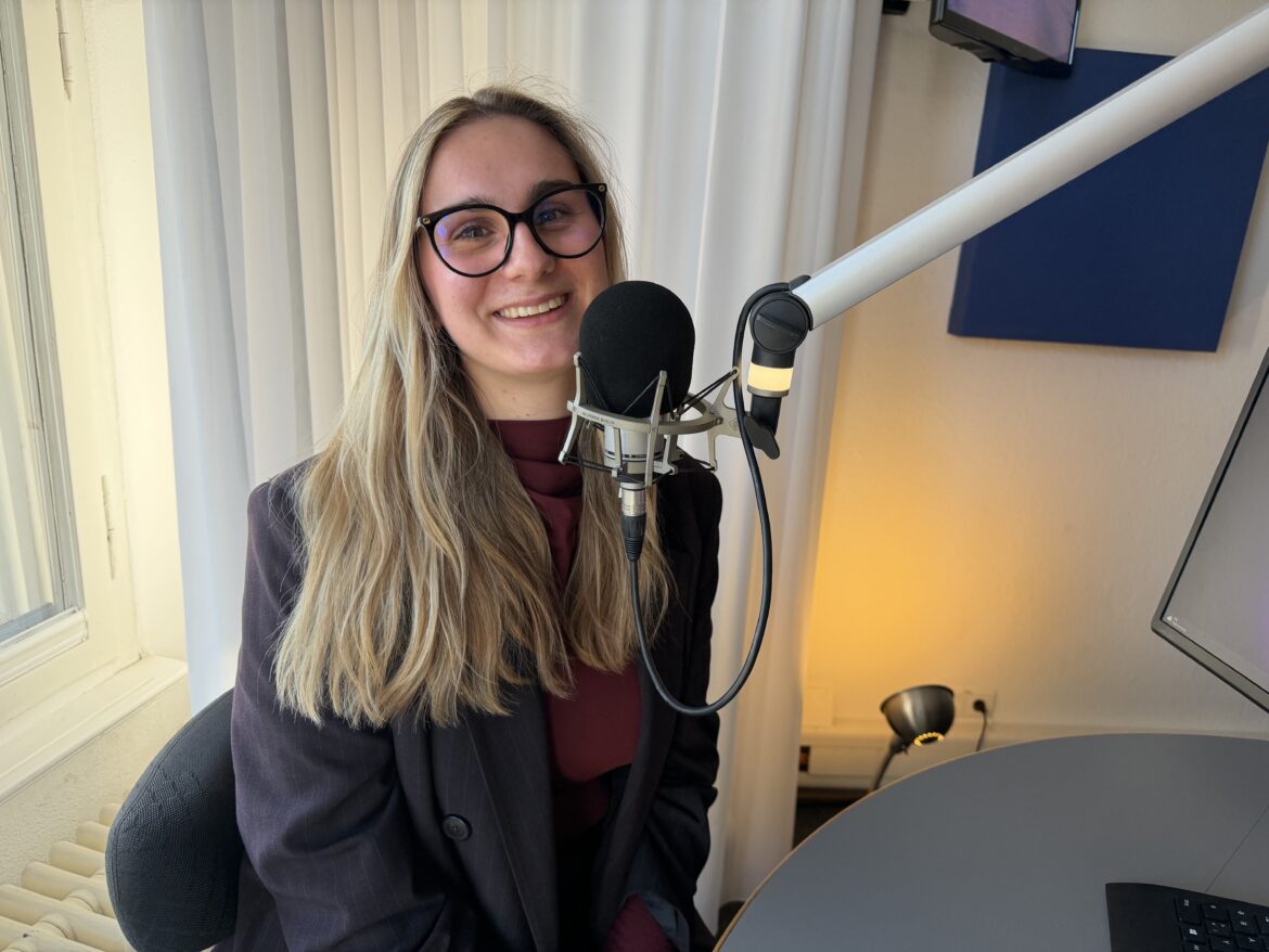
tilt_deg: -17.1
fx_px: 880
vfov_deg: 56.8
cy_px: 476
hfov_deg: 71.6
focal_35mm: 24
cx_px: 634
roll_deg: -3.6
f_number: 1.78
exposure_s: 1/203
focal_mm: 6.76
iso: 125
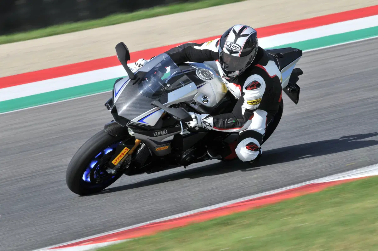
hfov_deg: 4.6
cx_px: 189
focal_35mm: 450
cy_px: 126
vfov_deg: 3.0
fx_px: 4719
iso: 200
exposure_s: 1/250
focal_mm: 300
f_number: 16
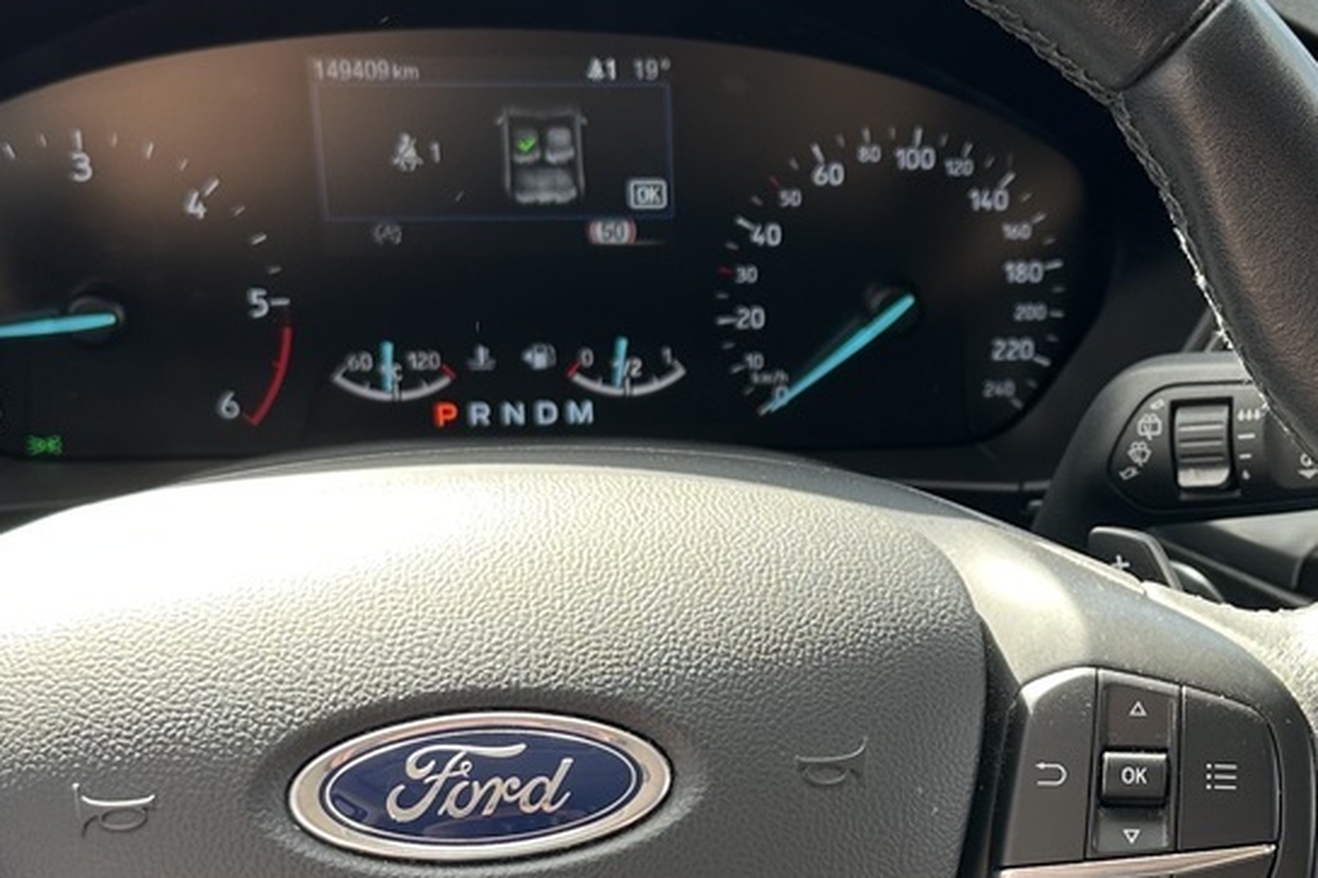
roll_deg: +0.1
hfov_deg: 30.2
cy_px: 660
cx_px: 943
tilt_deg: -27.1
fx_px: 2415
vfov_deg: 20.4
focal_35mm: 66
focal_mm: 6.86
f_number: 1.78
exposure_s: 1/202
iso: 64
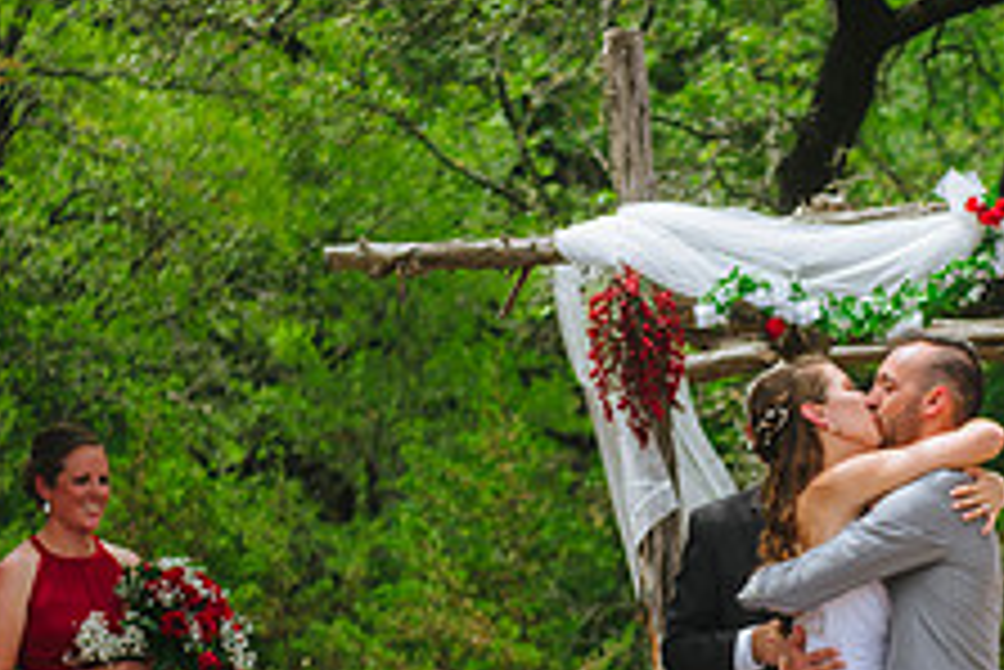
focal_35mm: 182
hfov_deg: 11.2
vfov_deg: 7.5
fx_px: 5079
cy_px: 650
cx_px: 941
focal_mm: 70
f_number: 2.8
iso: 160
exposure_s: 1/1250
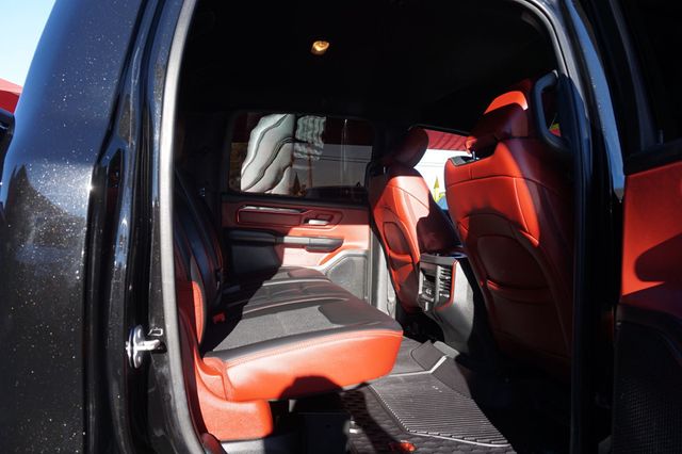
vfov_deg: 53.1
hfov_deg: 73.8
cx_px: 341
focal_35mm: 24
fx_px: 454
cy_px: 227
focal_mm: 16
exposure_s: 1/80
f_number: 5.6
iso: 100
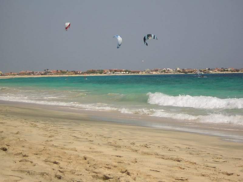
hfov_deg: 18.2
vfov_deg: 13.7
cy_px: 91
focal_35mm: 108
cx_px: 122
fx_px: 758
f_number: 4.7
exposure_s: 1/792
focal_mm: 14.1
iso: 50
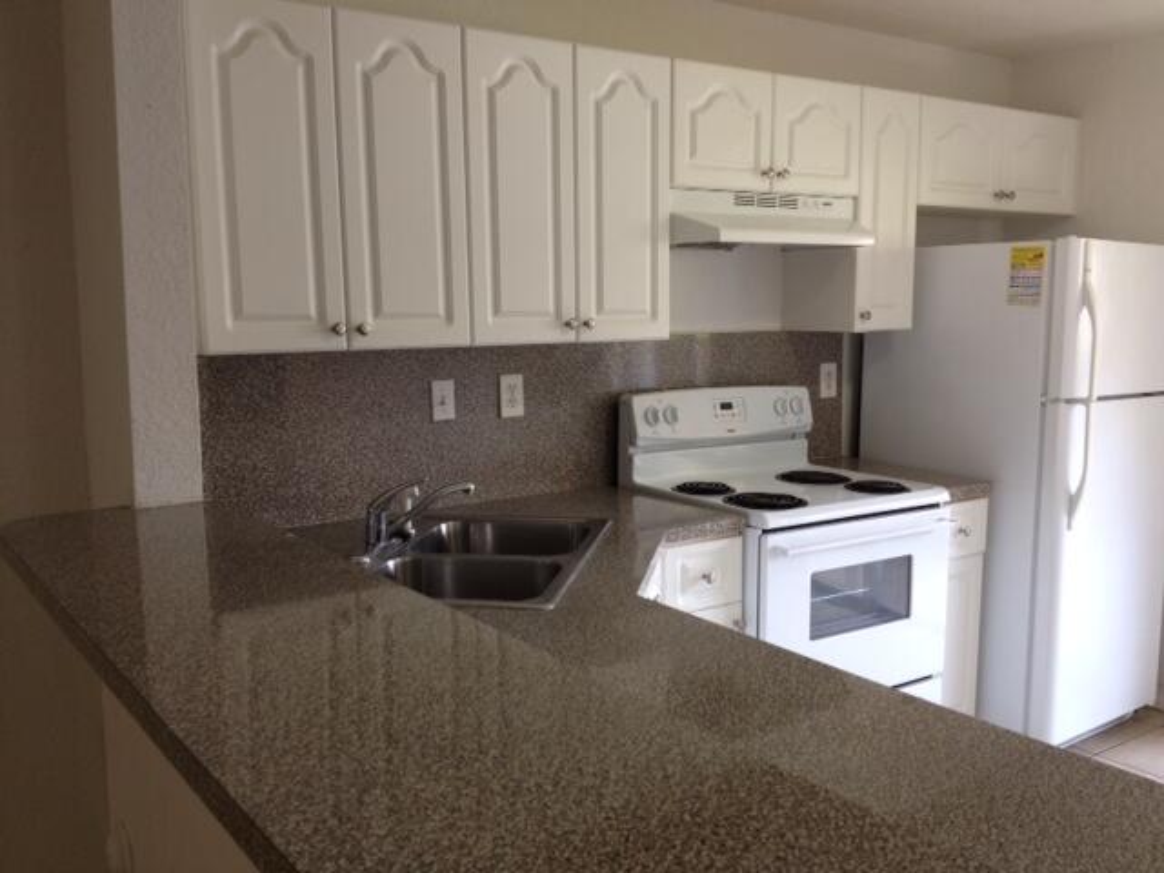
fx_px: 1177
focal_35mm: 35
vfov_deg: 40.7
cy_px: 436
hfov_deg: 52.6
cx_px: 582
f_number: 2.4
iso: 64
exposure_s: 1/24
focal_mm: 4.28
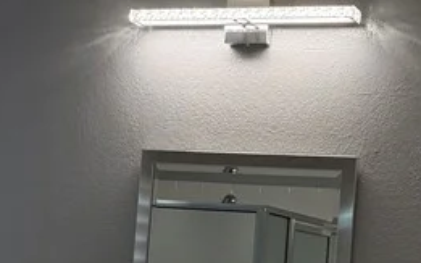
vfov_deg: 13.0
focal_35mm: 100
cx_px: 256
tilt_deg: +1.1
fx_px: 1147
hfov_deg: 20.8
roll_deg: -4.4
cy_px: 232
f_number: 1.78
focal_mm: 6.76
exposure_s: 1/191
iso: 200
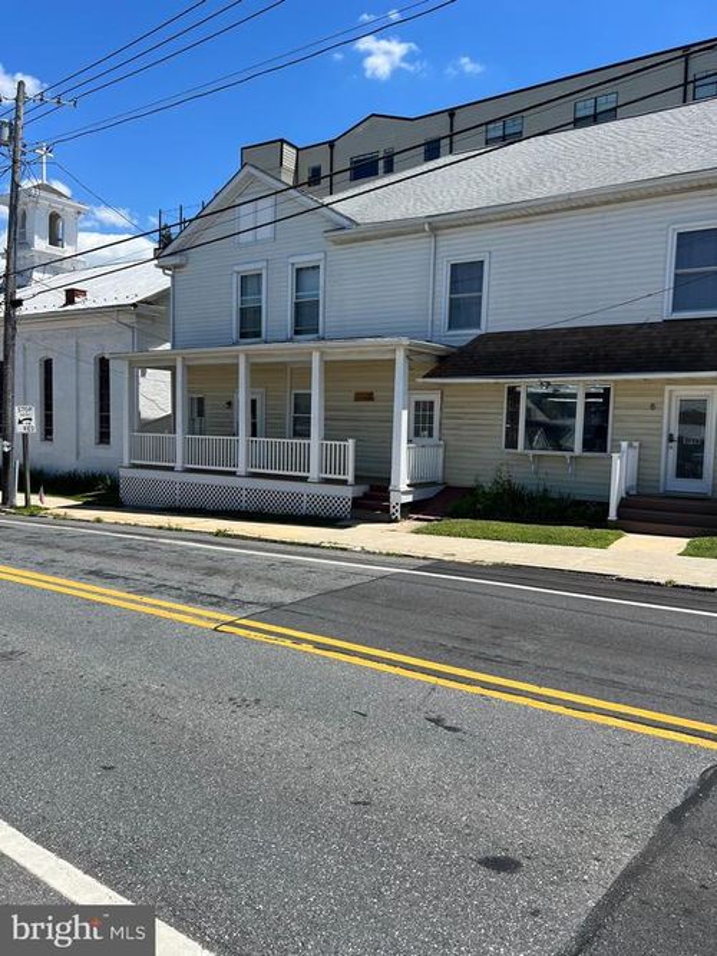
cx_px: 358
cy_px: 478
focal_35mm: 26
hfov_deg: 53.0
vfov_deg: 67.3
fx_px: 718
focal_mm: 5.7
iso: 50
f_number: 1.5
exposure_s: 1/4274
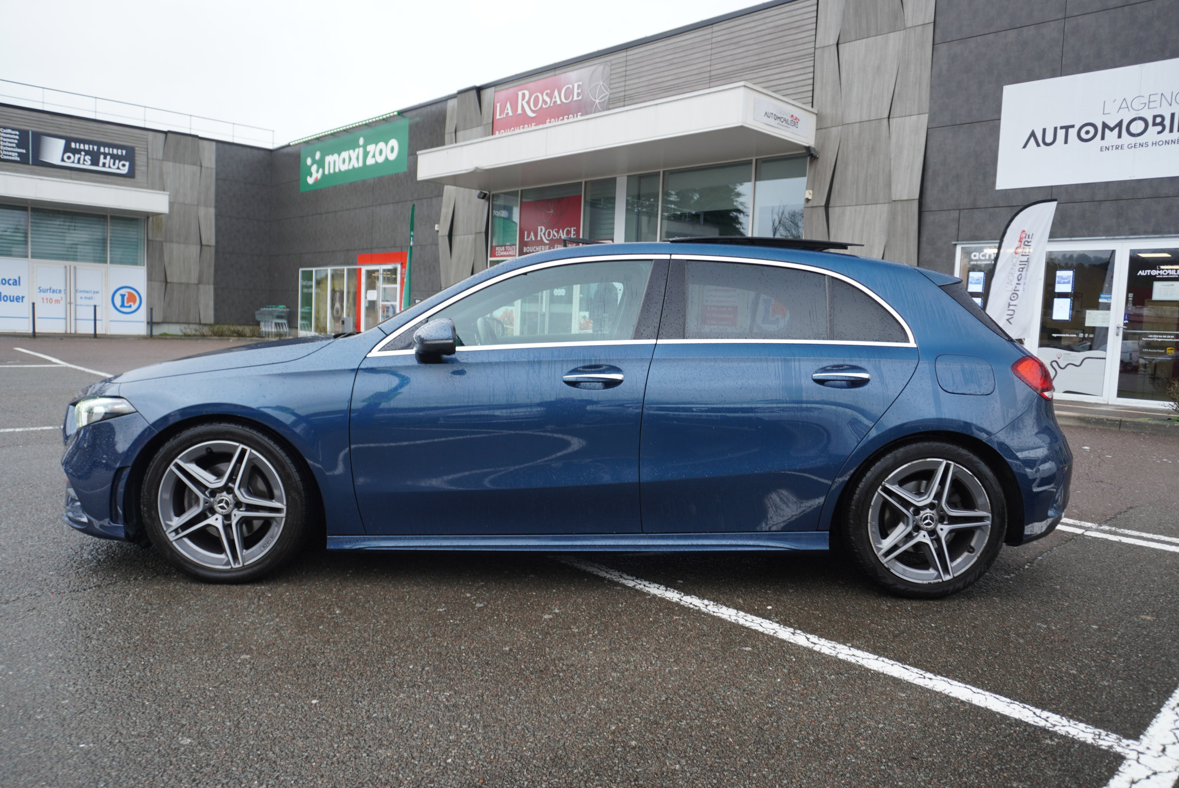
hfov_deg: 70.4
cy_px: 394
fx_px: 836
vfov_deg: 50.5
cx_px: 590
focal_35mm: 26
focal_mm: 17
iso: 125
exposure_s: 1/30
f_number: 3.5
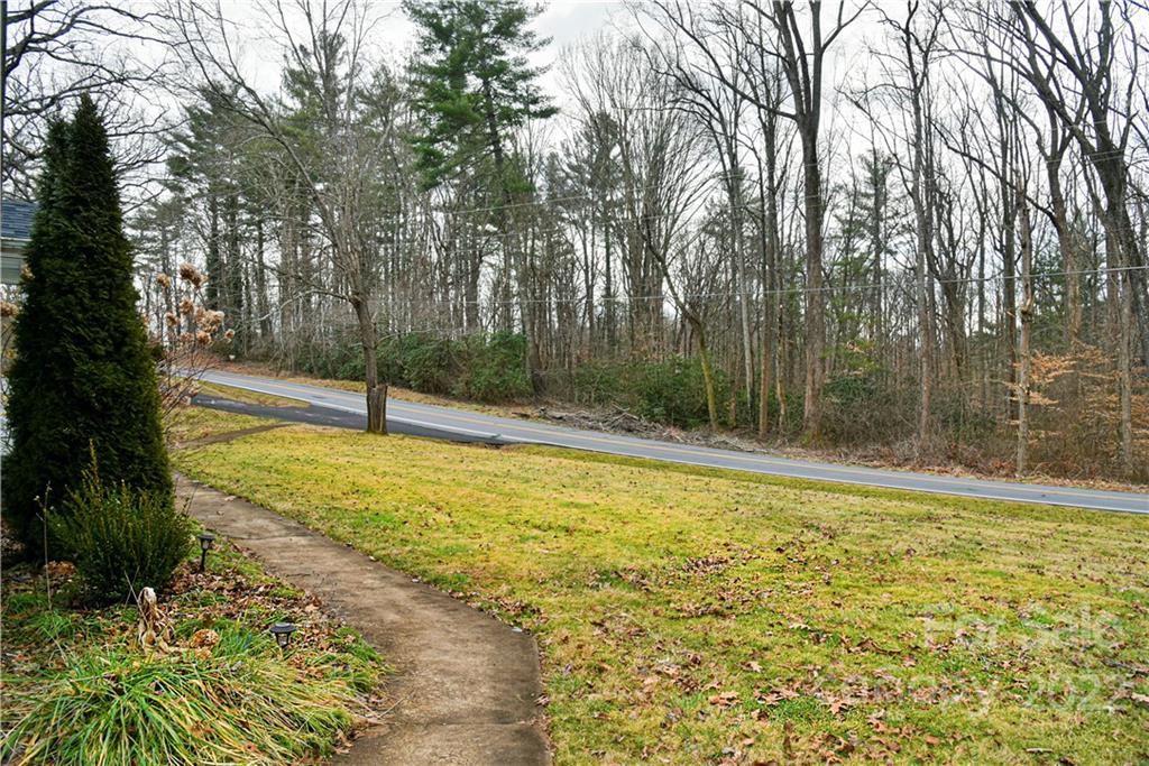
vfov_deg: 53.1
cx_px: 574
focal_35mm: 24
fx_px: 766
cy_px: 383
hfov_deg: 73.7
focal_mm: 24
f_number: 8
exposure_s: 1/200
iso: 800
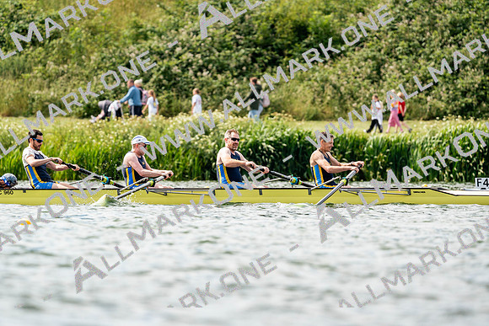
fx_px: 4918
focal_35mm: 362
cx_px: 244
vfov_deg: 3.8
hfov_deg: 5.7
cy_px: 163
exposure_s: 1/2000
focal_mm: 362
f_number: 6.3
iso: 400
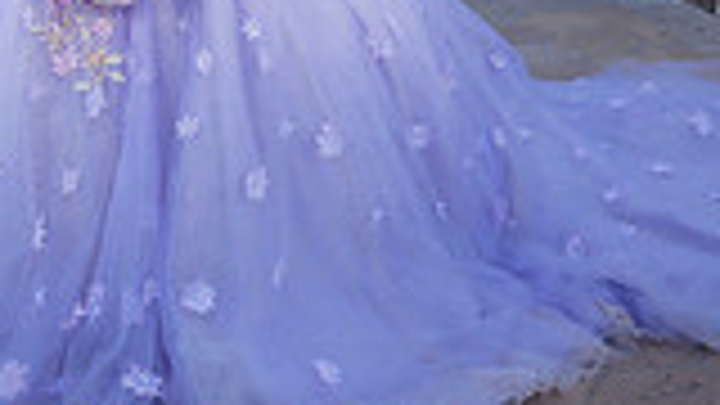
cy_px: -351
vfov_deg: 16.6
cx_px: 81
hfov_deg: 33.7
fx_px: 1126
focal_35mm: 59
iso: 125
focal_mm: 20
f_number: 2.8
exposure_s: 1/800
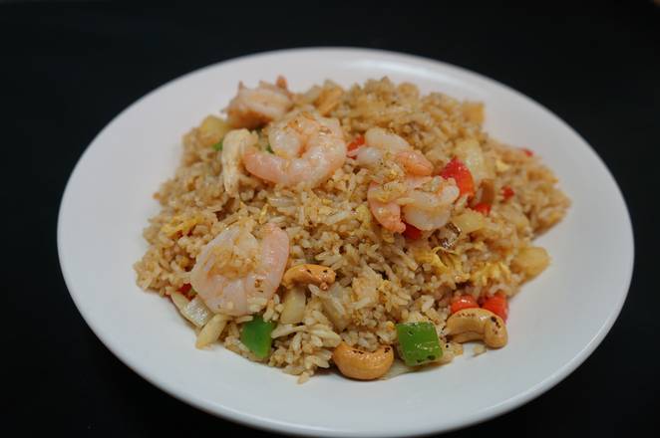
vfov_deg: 44.9
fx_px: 531
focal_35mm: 29
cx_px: 330
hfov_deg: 63.7
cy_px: 219
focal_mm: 29
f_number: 4
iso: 500
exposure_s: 1/60
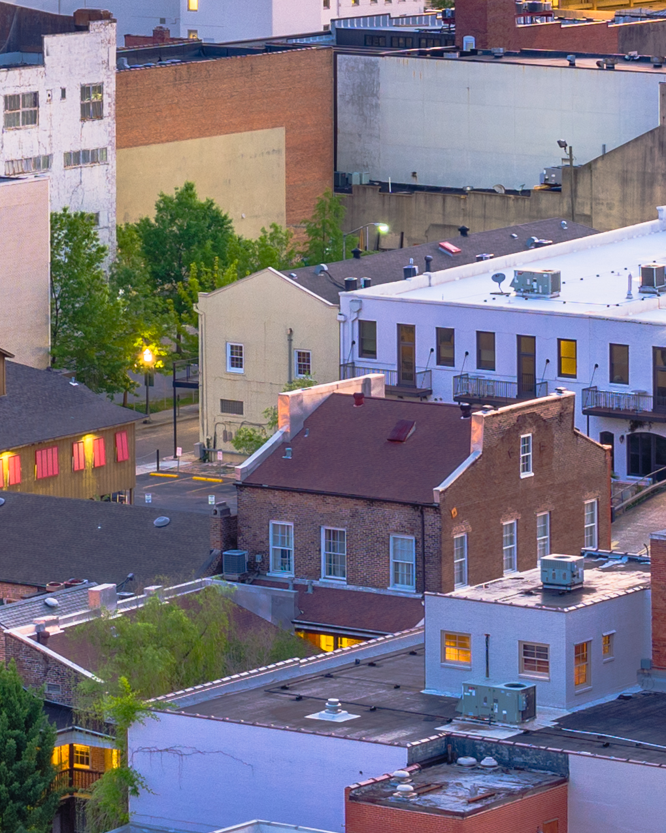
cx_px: -576
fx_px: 5347
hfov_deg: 6.9
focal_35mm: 217
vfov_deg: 8.7
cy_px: -413
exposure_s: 10
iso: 64
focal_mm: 40
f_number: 11
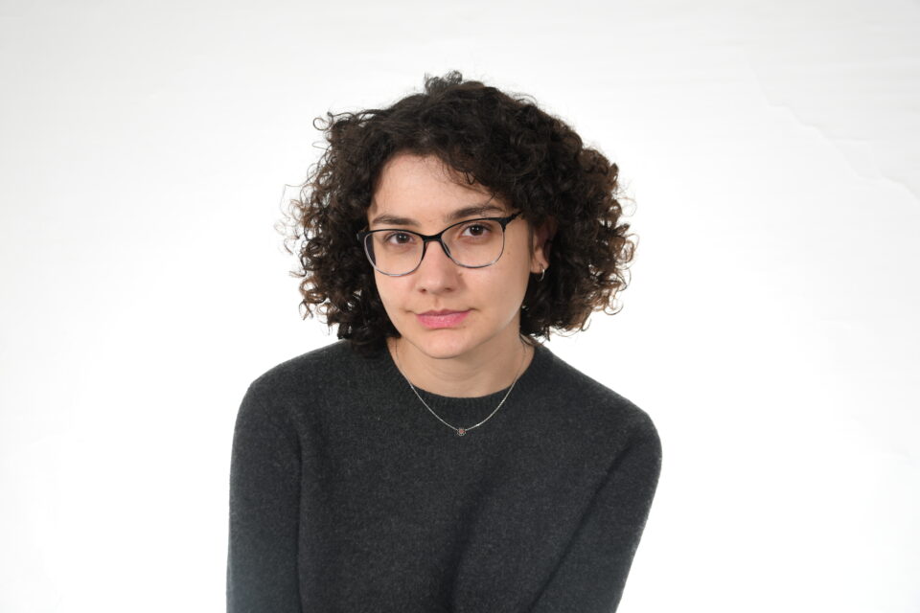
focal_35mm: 45
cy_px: 306
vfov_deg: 29.9
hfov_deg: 43.6
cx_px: 460
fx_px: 1150
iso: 100
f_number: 4.5
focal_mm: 30
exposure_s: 1/160
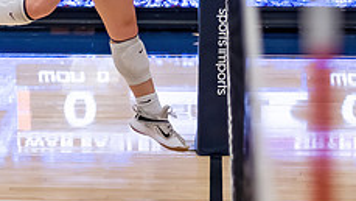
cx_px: 49
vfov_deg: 4.7
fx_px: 2417
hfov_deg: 8.4
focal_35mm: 256
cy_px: -208
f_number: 2.8
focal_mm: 62
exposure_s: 1/1000
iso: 2000
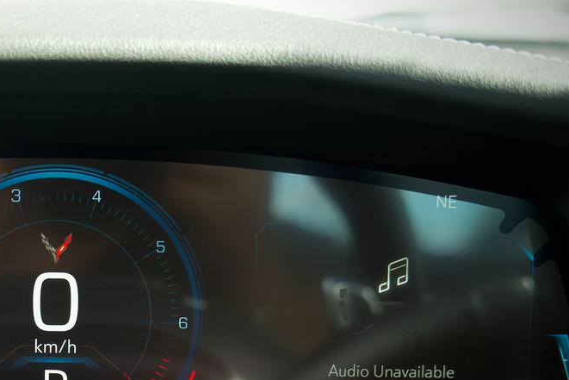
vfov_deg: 14.4
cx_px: 58
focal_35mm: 94
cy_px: 339
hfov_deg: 21.2
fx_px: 1484
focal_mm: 32.3
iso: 250
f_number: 3.2
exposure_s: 1/50
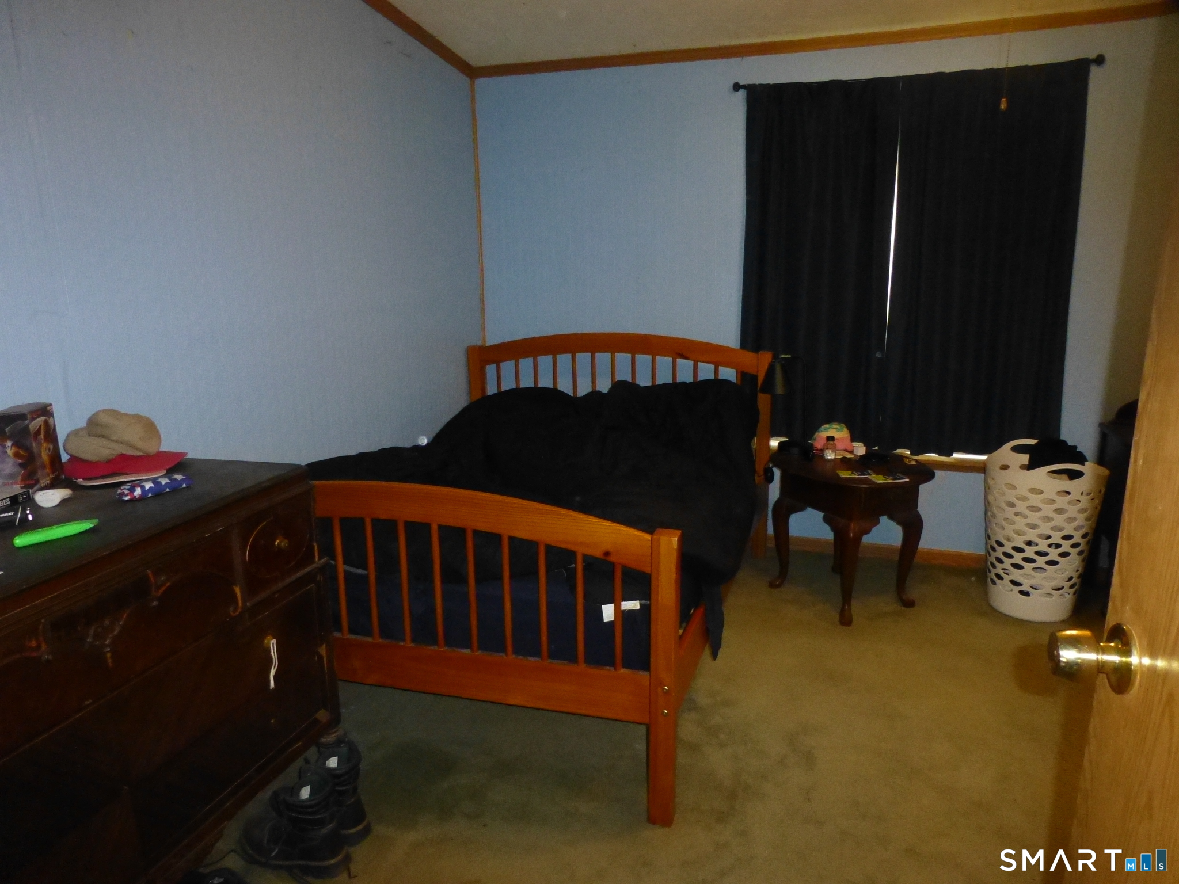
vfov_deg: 56.8
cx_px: 590
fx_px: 817
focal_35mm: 24
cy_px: 442
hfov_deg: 71.6
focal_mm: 4.3
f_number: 3.3
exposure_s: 1/60
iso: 800
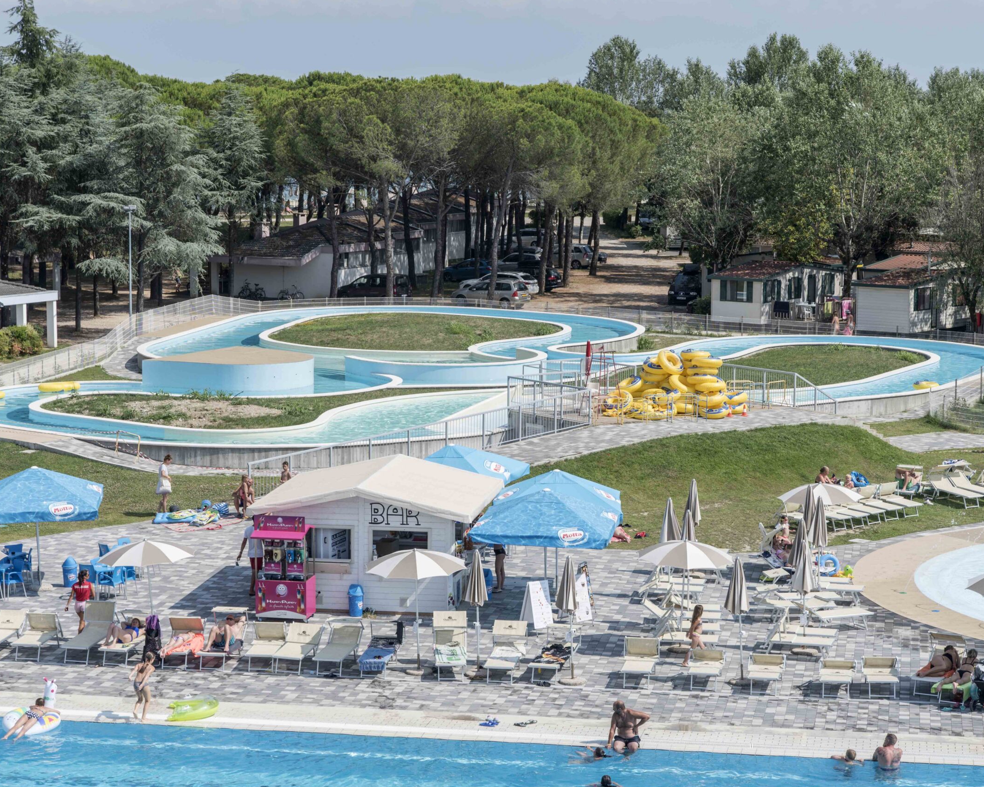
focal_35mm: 85
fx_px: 2476
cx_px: 484
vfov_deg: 18.1
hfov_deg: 22.5
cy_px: 394
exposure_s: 1/250
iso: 100
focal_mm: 75
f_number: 11
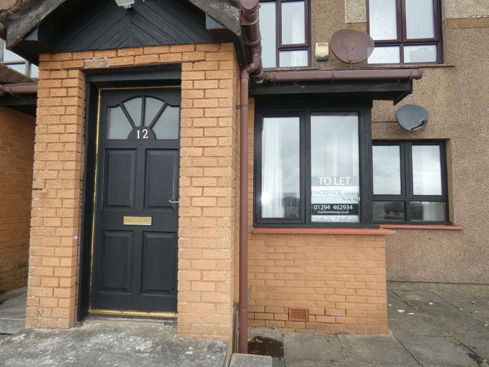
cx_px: 244
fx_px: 283
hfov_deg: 81.7
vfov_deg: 66.0
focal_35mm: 20
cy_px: 184
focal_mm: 3.6
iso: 80
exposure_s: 1/160
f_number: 2.8
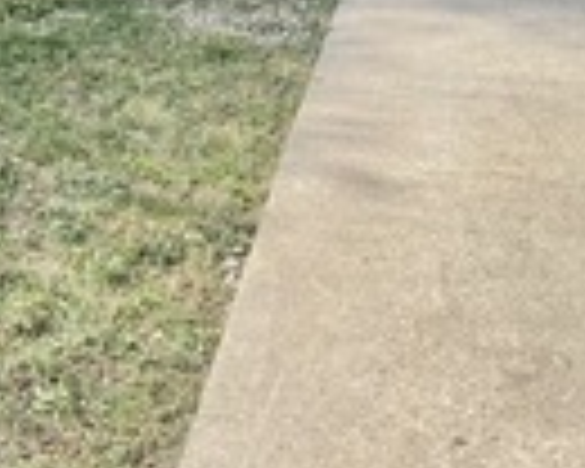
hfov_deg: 16.4
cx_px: 9
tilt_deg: -2.3
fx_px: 1991
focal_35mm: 115
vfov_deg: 12.4
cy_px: -346
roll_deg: -1.1
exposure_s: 1/1524
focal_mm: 6.76
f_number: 1.78
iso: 80
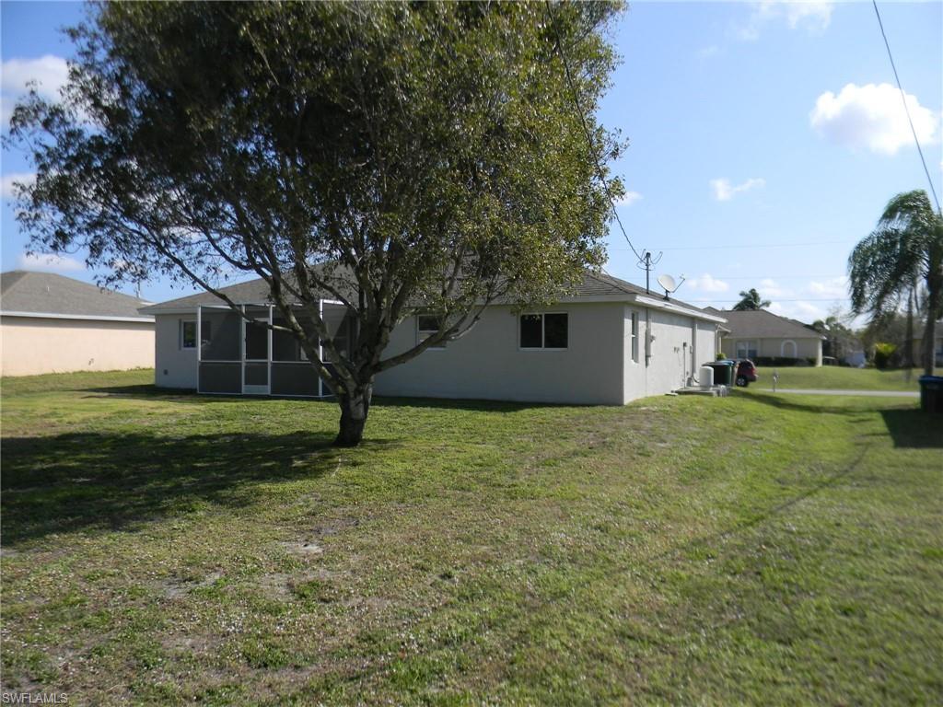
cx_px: 472
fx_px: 763
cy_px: 354
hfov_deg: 63.4
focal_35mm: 28
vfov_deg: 49.7
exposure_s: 1/868
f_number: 3.5
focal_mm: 5
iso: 80
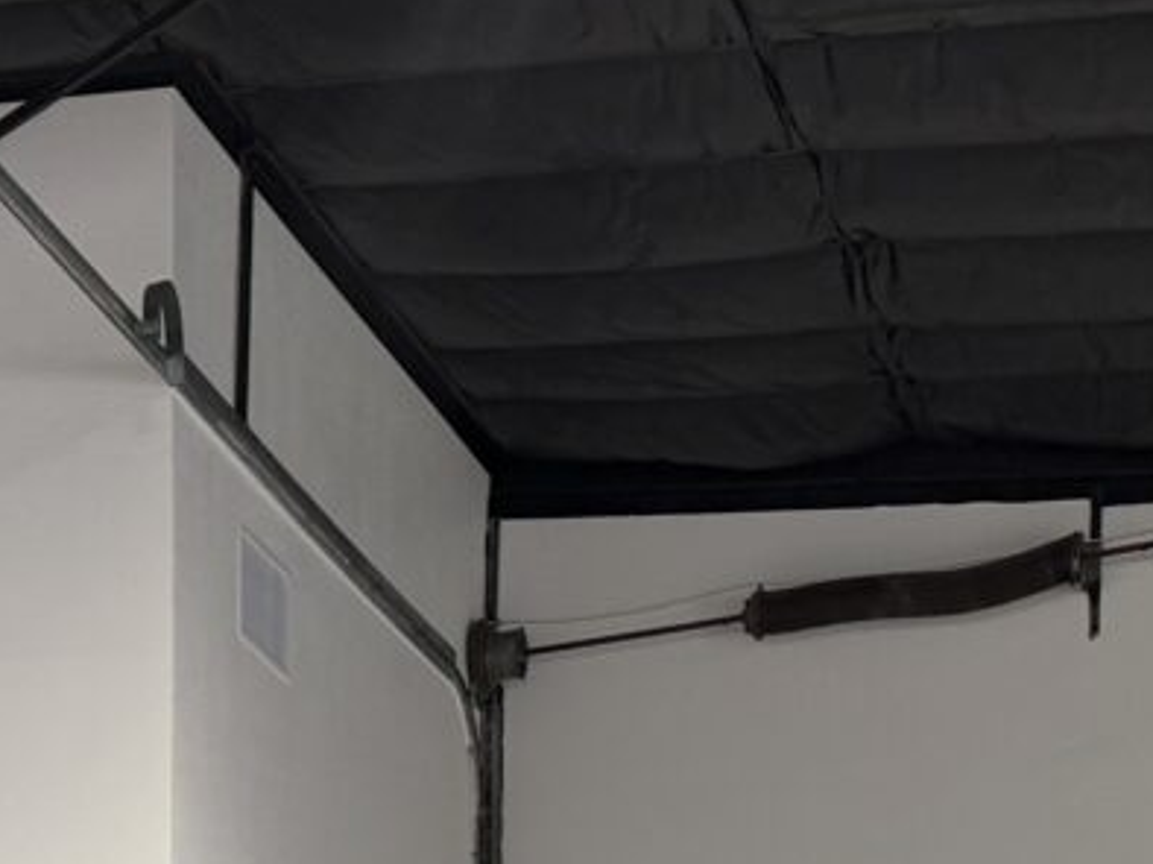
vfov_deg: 10.8
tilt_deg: -1.7
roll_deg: +1.0
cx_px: -963
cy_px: 2071
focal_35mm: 117
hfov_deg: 14.6
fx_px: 3895
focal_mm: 6.76
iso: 64
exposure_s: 1/121
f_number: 1.78
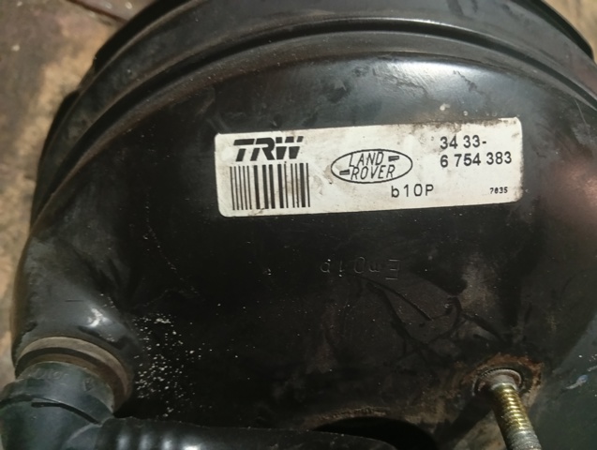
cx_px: 298
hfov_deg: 67.2
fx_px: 449
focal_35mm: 26
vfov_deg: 53.2
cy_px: 225
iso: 1540
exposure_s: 1/16.7
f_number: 1.8
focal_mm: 3.96
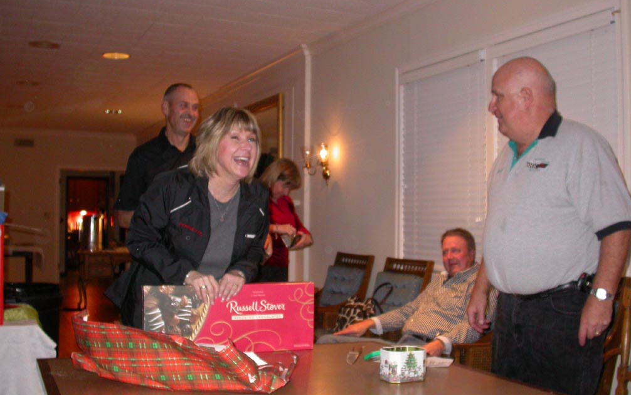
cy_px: 205
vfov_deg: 31.3
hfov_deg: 48.2
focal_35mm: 41
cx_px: 311
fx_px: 705
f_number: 2.6
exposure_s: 1/60
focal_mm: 7.85
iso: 200
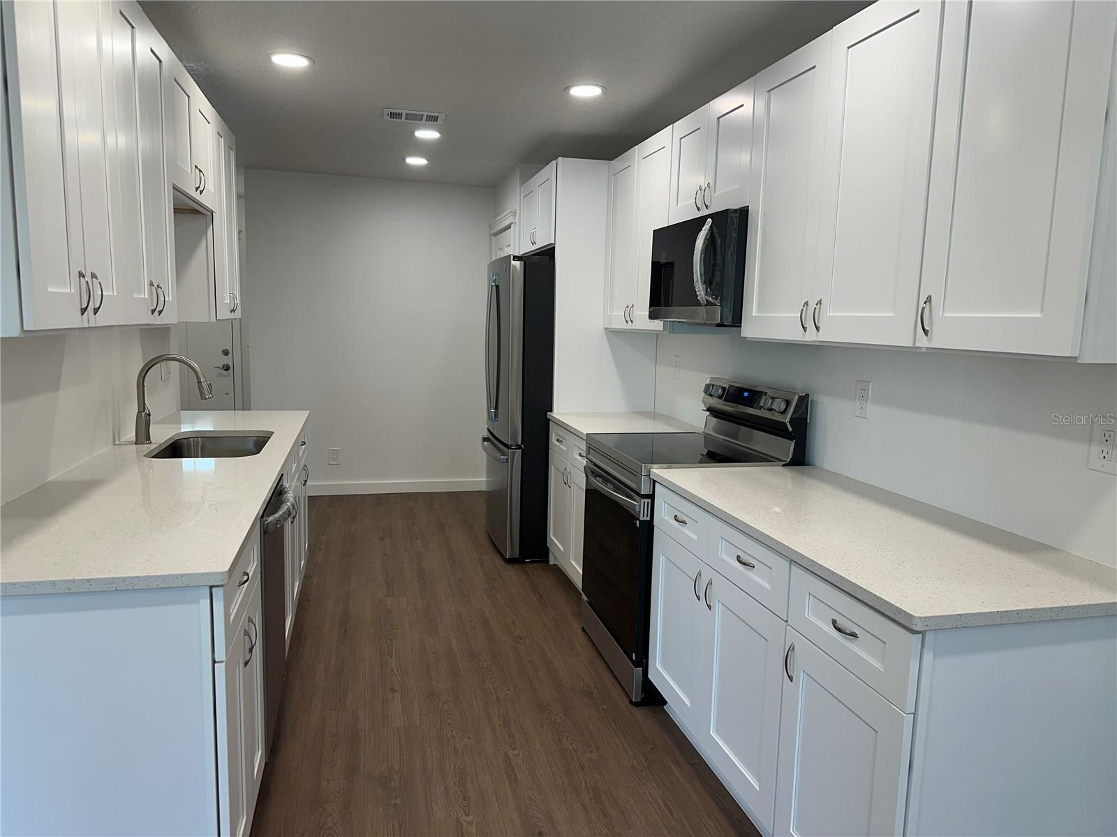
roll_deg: -1.8
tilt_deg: -8.0
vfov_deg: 56.8
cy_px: 418
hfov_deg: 71.6
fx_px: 774
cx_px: 558
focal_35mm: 24
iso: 64
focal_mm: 6.86
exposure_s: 1/120
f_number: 1.78
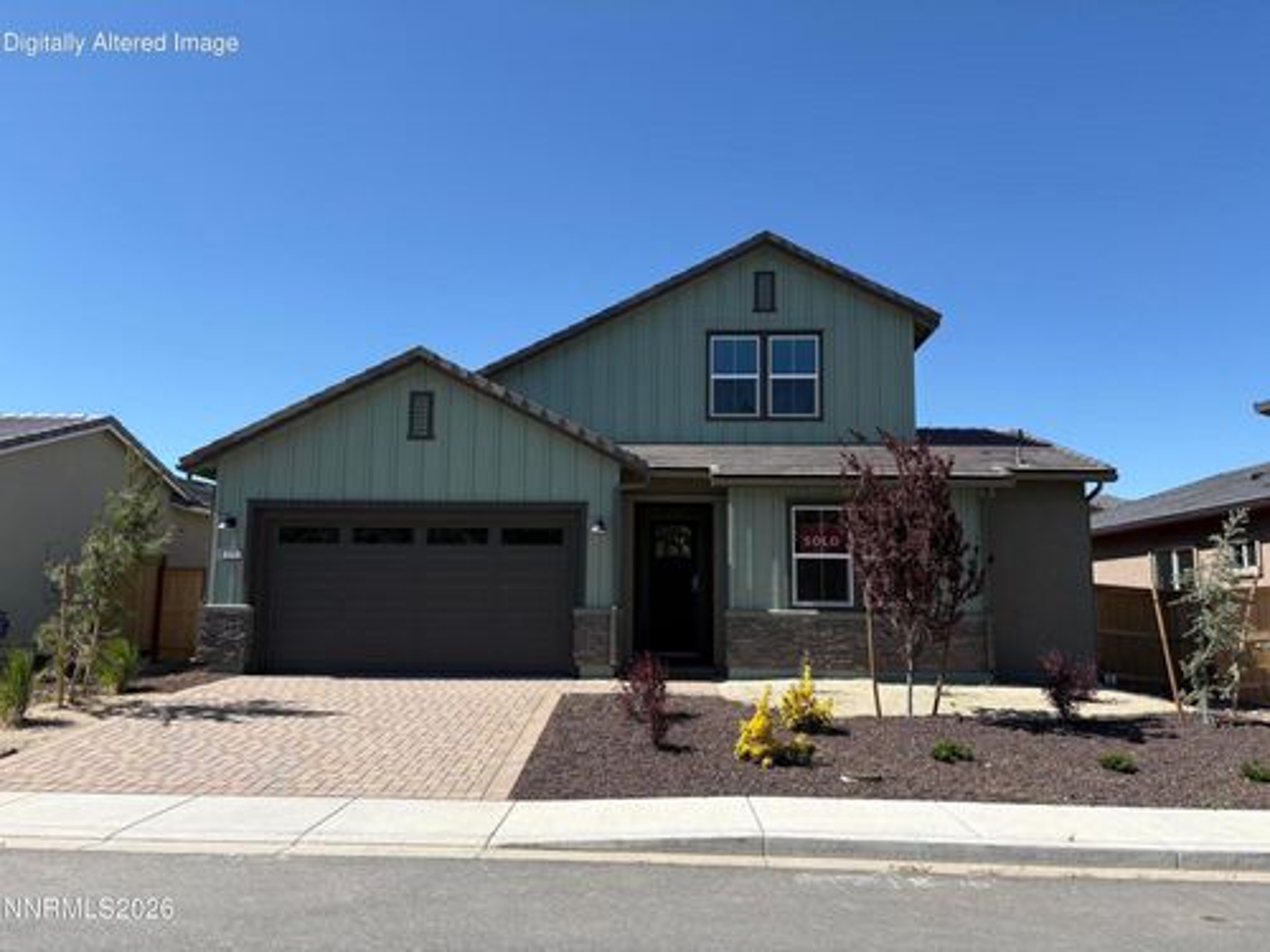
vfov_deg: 53.1
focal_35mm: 26
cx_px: 635
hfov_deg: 67.3
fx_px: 954
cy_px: 476
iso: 50
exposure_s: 1/2985
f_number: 1.6
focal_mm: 5.96
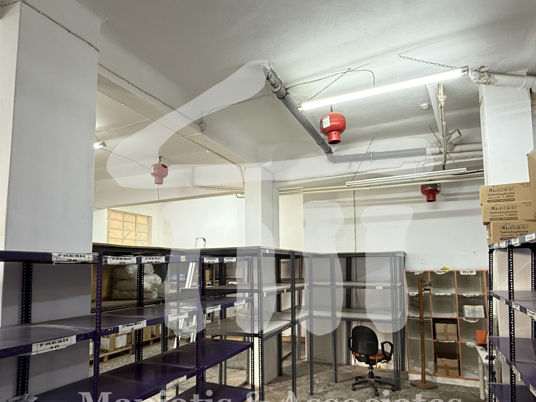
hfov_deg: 73.9
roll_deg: +1.0
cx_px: 269
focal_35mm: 23
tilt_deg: +2.8
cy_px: 239
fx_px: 356
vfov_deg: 58.5
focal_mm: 2.22
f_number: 2.2
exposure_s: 1/50
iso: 200
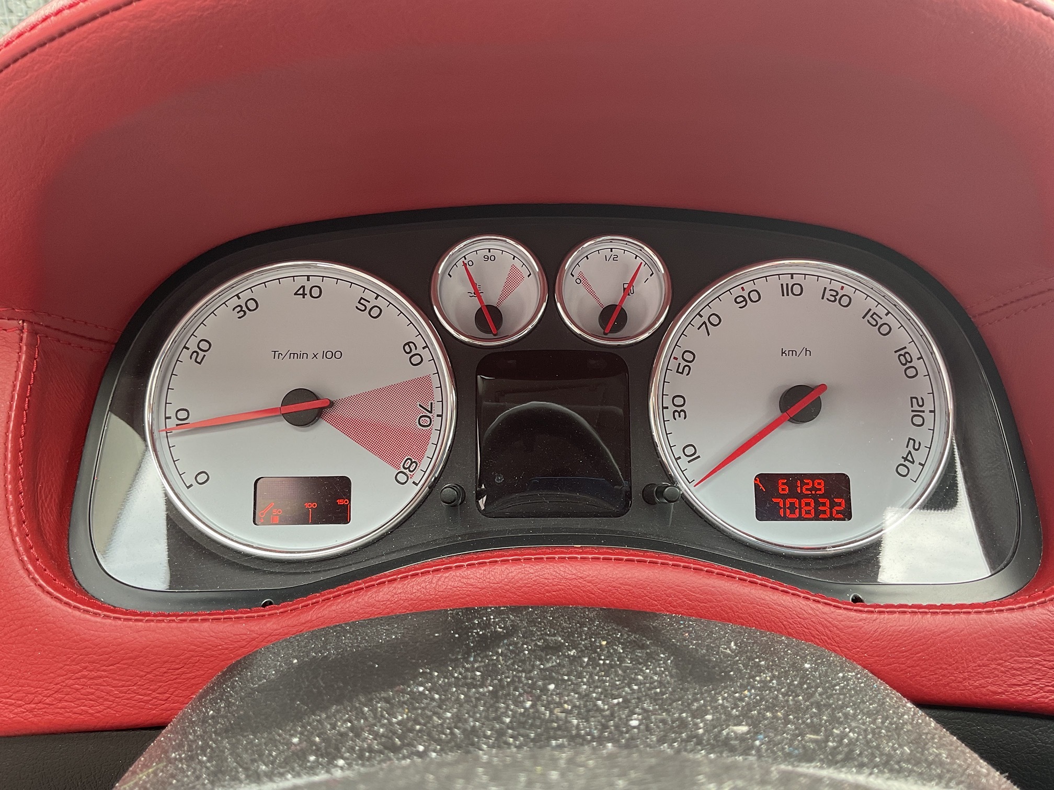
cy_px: 395
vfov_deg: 48.2
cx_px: 527
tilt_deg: -20.9
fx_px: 883
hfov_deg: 61.7
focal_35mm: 29
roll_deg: -0.7
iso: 40
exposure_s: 1/50
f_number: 1.8
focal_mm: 3
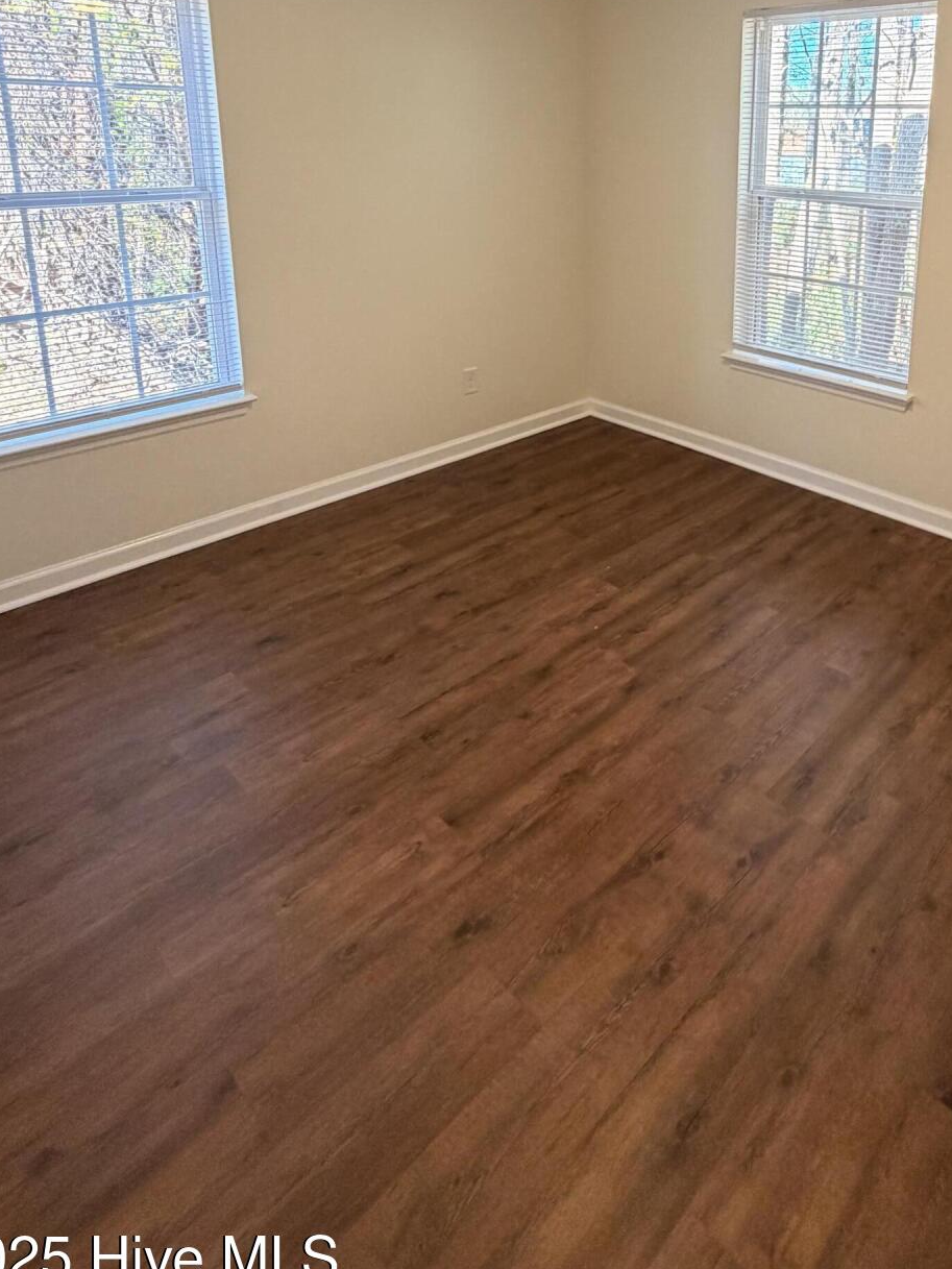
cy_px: 311
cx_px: 676
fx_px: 843
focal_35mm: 23
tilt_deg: -11.6
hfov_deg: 56.8
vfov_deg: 68.9
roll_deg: -1.2
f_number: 2.2
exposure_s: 1/60
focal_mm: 2.22
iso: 200
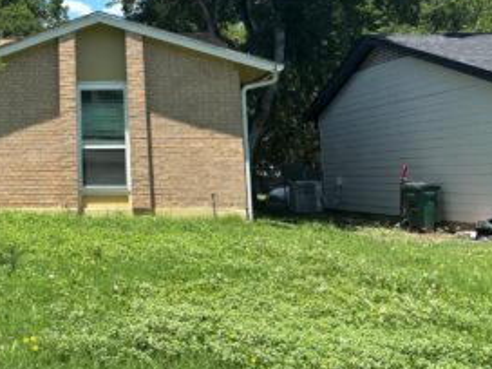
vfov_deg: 27.7
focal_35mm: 51
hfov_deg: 34.8
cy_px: 47
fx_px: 725
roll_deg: +0.8
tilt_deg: +9.2
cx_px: 28
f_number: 1.6
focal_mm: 5.96
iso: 50
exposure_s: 1/1812
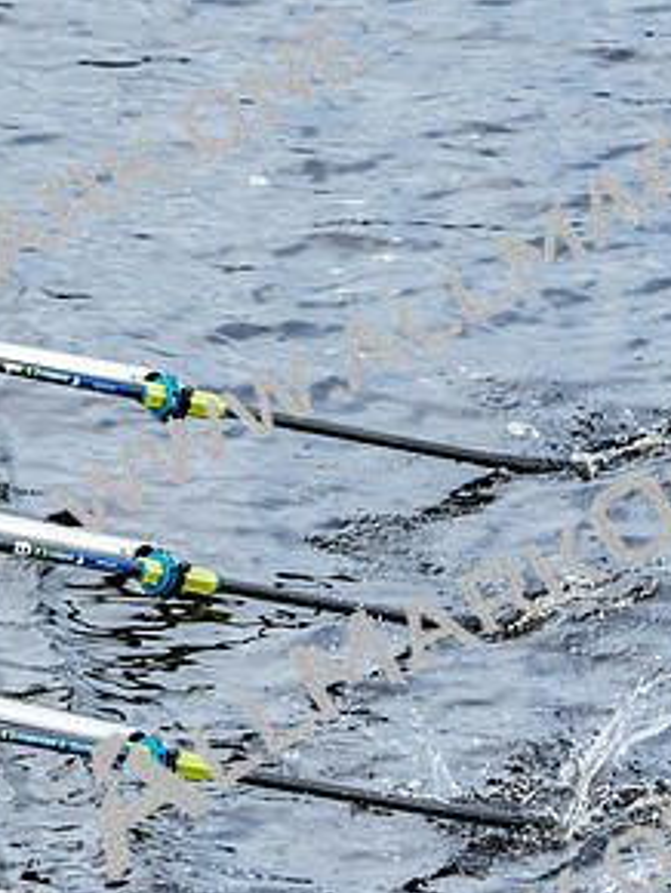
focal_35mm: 734
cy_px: 587
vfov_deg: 2.7
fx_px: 18943
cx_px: -172
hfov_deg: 2.0
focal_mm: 382
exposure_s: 1/1250
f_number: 6.3
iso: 1250
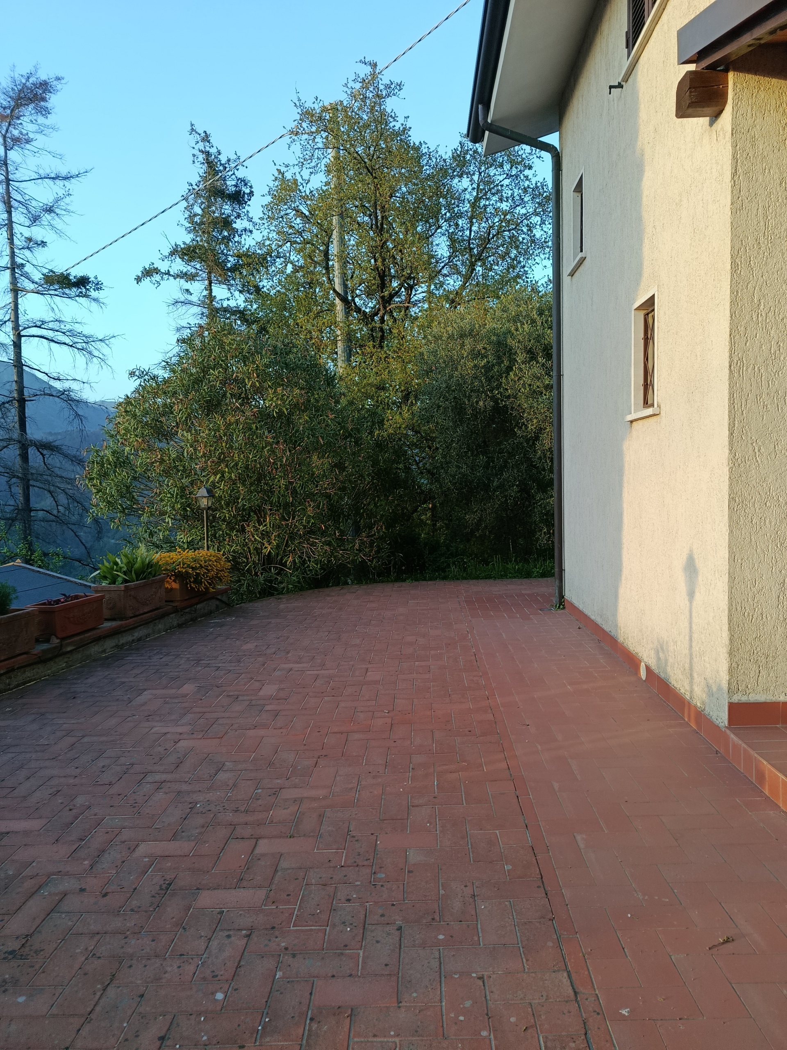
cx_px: 394
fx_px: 728
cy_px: 525
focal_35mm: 24
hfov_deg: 56.8
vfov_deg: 71.6
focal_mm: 5.24
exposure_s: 1/100
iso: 87
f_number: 1.7
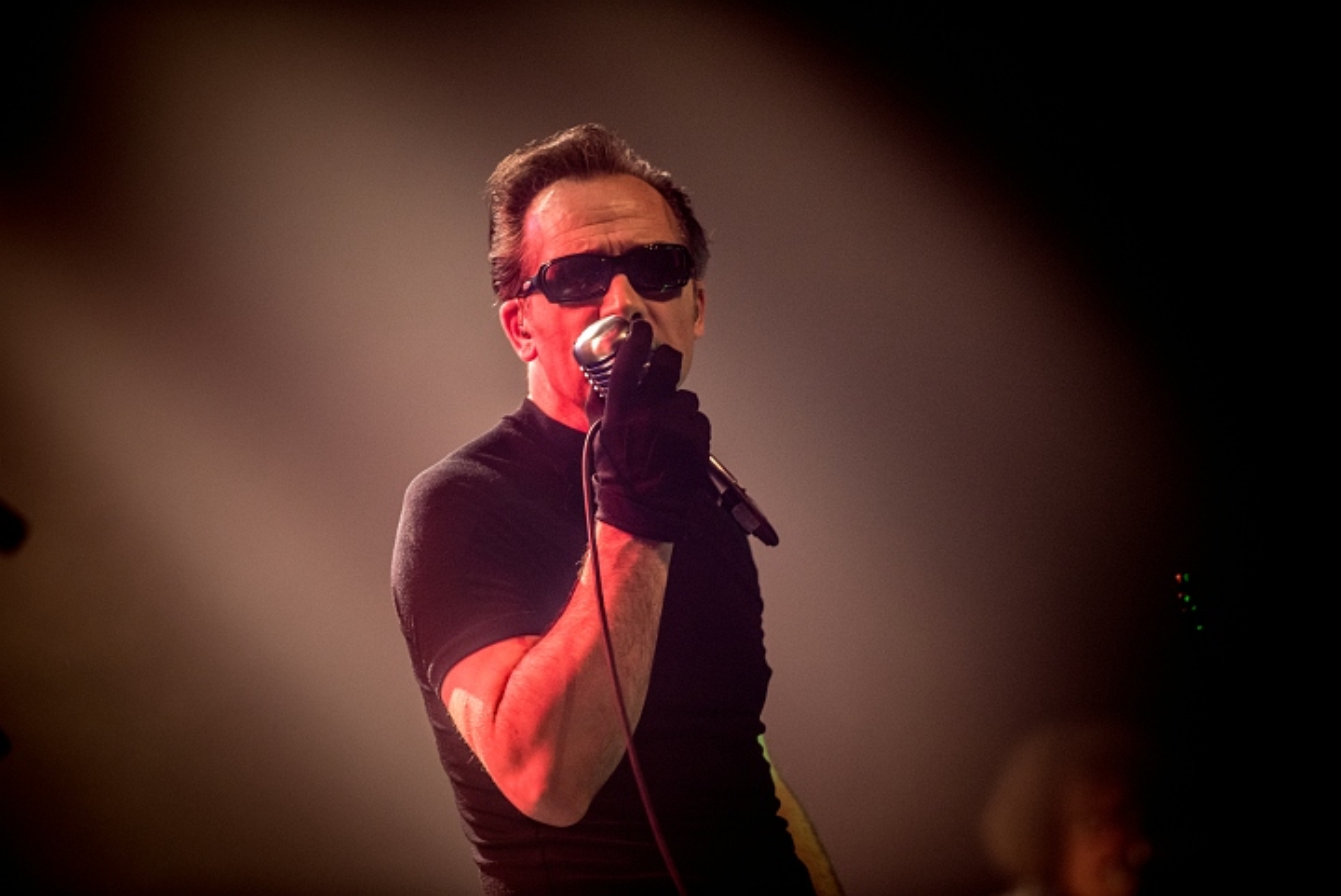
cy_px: 448
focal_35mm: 200
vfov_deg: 6.9
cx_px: 670
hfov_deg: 10.3
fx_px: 7454
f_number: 2.8
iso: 2500
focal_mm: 200
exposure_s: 1/100
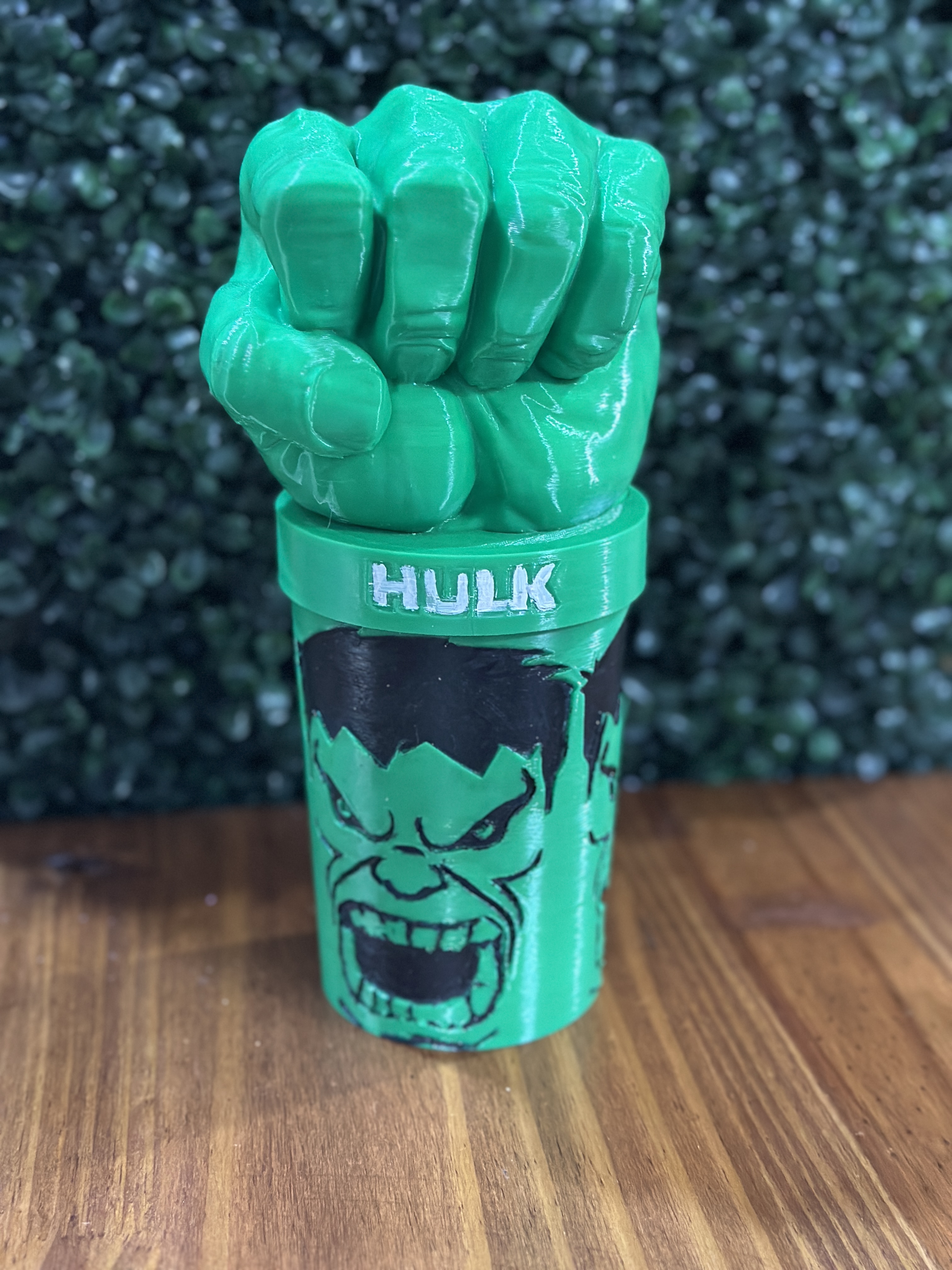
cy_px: 635
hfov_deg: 30.3
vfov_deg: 39.7
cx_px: 476
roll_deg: -1.1
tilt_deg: -18.0
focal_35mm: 48
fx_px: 1760
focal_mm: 6.86
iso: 640
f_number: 1.78
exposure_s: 1/33
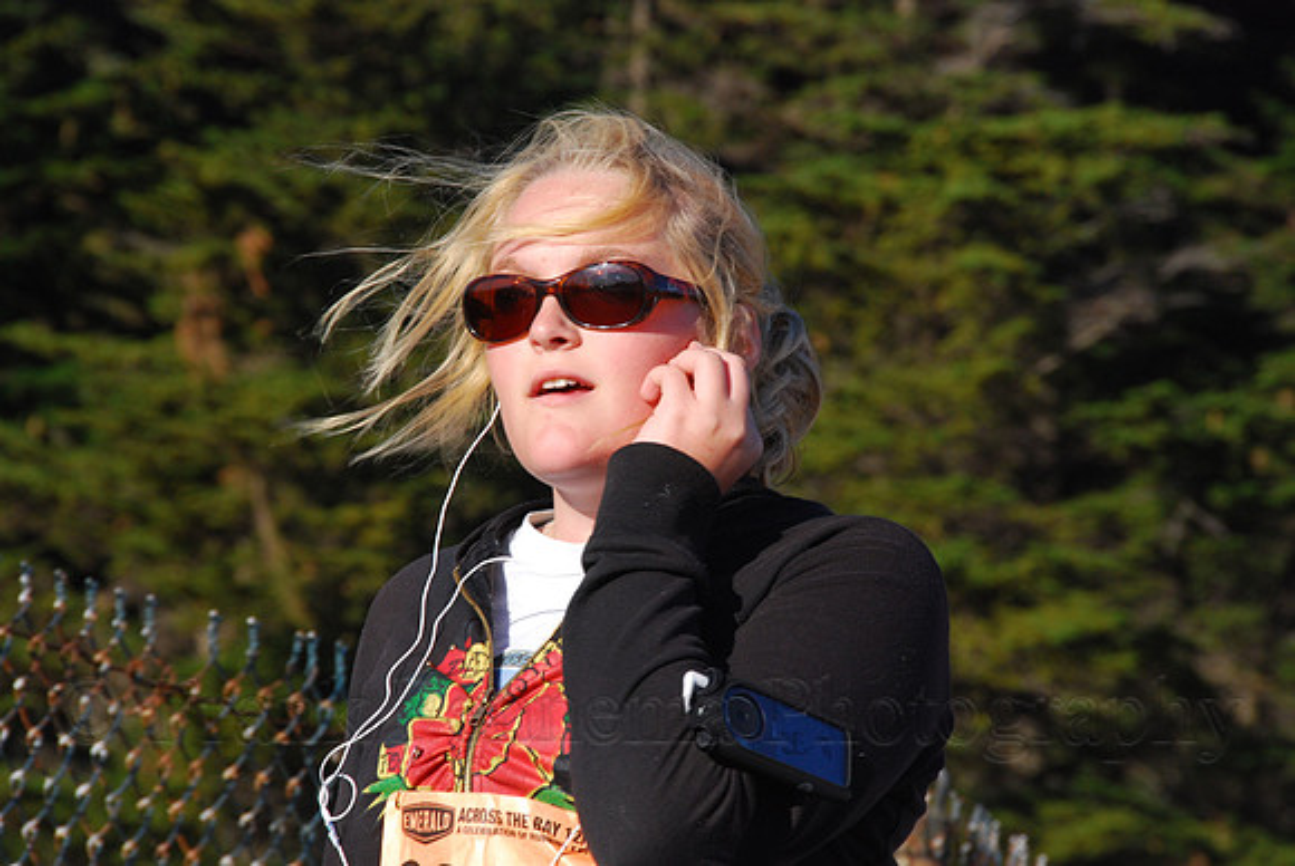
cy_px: 433
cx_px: 648
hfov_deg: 9.1
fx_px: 8102
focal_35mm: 225
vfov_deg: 6.1
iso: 400
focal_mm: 150
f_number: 13
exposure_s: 1/250
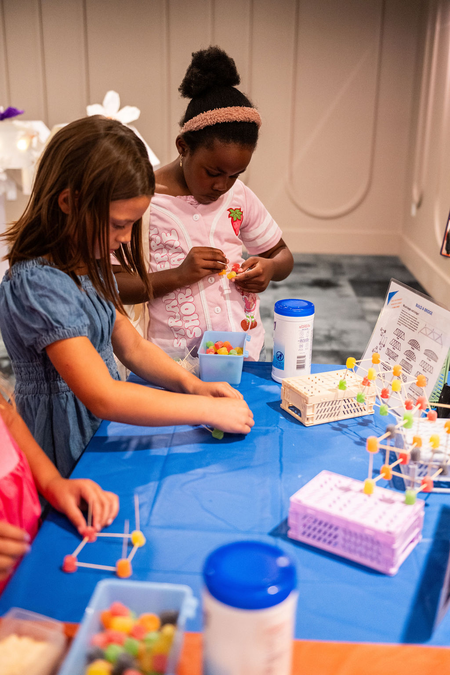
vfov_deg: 50.7
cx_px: 225
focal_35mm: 38
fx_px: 712
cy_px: 338
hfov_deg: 35.1
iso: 1600
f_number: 2.8
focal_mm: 38
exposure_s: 1/100
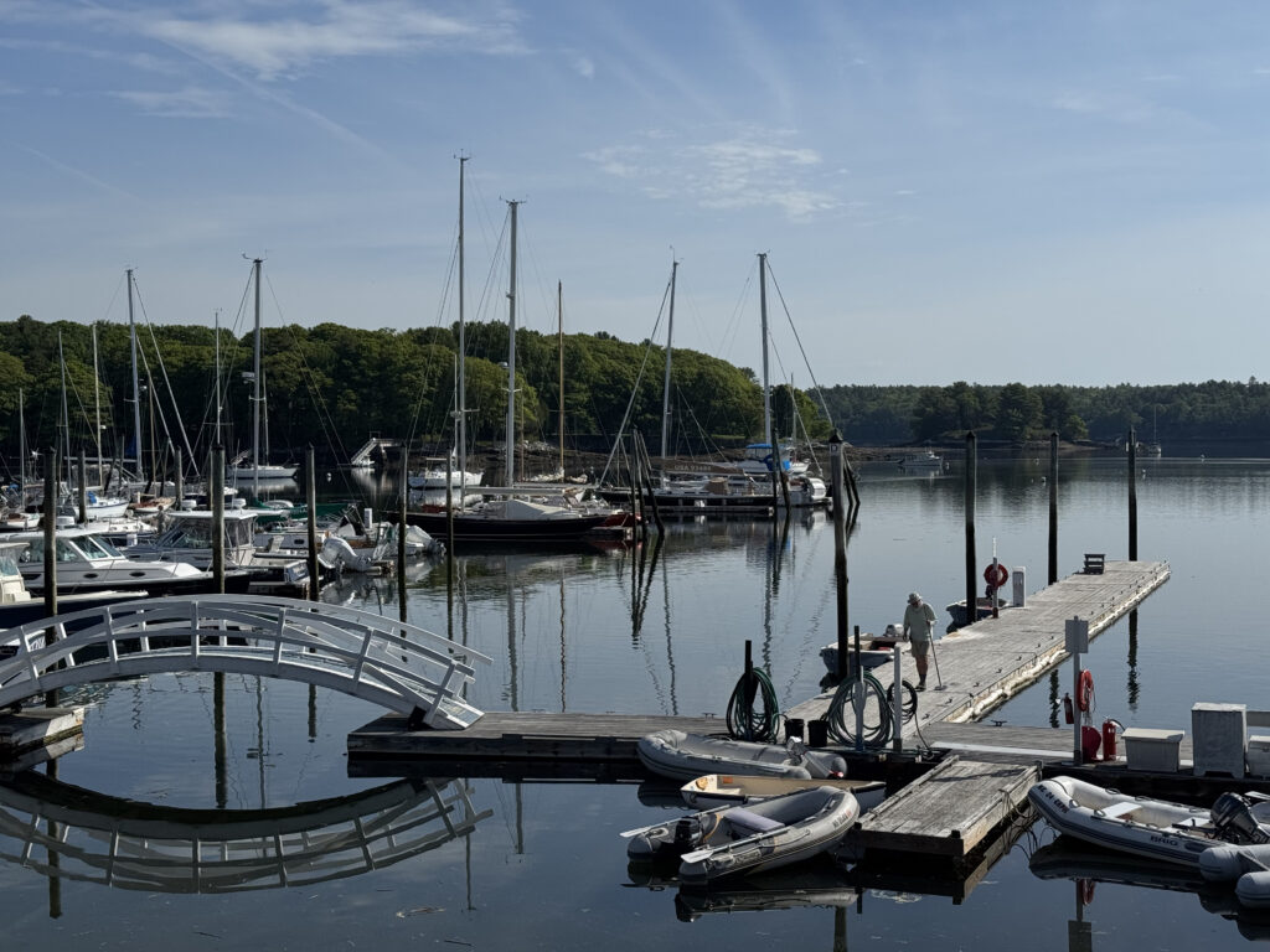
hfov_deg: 39.7
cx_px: 635
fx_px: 1761
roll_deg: +0.2
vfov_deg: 30.3
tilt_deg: -1.9
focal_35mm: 48
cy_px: 476
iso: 80
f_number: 1.78
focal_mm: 6.76
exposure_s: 1/9009
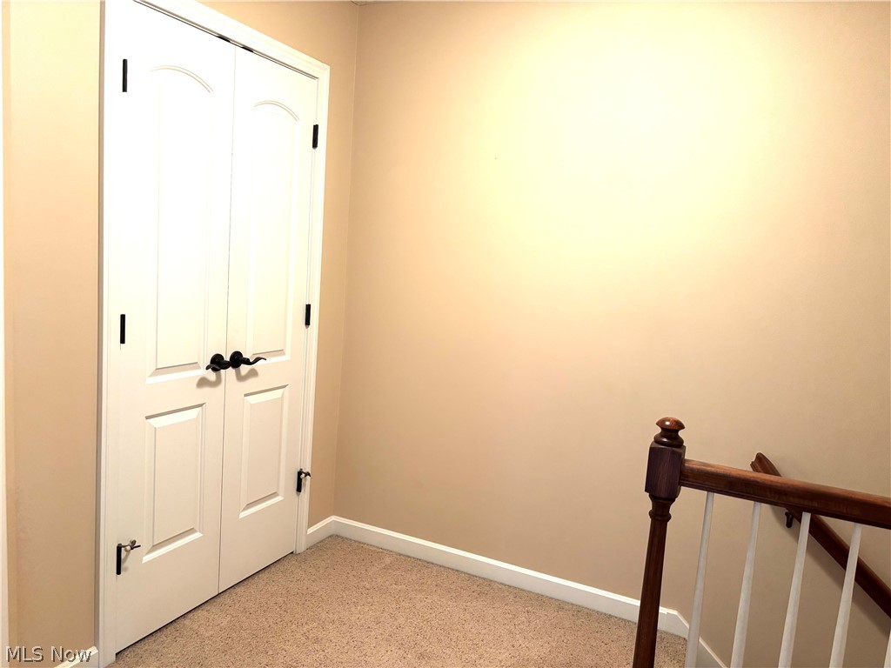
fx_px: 669
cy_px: 334
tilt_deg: -6.6
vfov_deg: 53.1
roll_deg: -4.1
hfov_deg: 67.3
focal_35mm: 26
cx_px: 446
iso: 160
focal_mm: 5.96
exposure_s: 1/60
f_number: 1.6
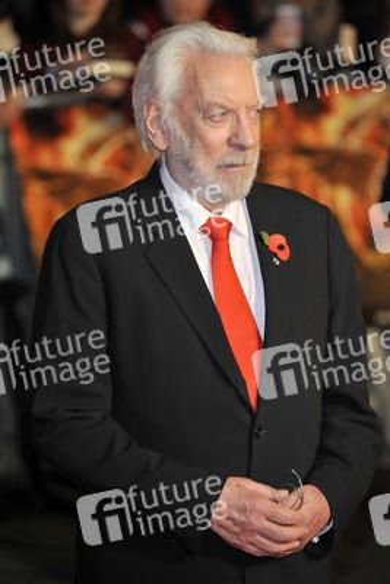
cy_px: 292
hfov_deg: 8.9
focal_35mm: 155
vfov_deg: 13.2
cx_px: 195
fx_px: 2516
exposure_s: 1/250
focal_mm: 155
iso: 1000
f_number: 4
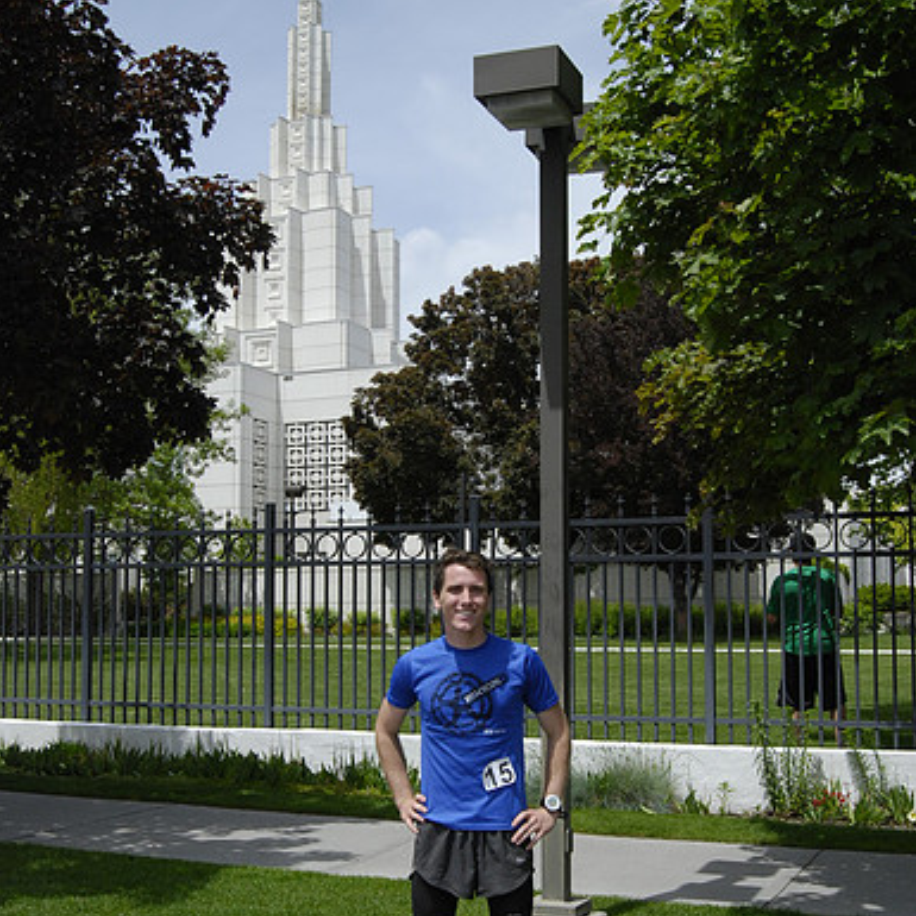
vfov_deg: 34.0
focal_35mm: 50
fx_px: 1497
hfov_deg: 34.0
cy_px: 533
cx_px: 459
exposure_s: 1/800
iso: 400
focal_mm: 26
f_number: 10
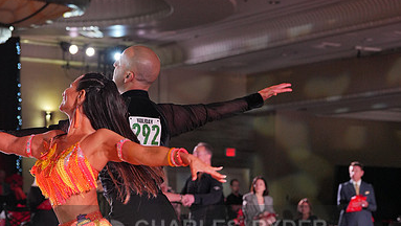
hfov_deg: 19.3
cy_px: 241
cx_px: 199
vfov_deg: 10.8
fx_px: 1181
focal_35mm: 111
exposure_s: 1/500
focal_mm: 70
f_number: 4
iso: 2000
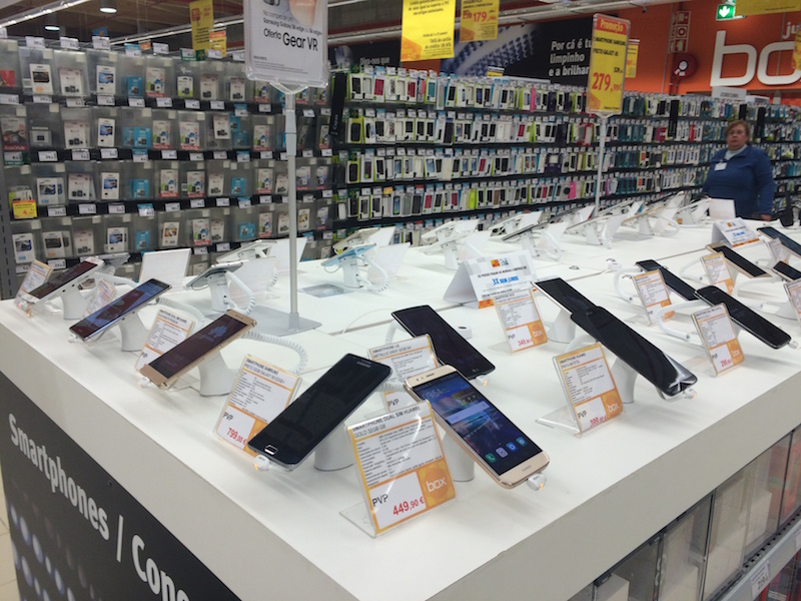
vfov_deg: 48.2
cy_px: 300
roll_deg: -0.1
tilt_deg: -15.9
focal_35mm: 29
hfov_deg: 61.7
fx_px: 671
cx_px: 400
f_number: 2.2
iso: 50
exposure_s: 1/100
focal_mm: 4.15
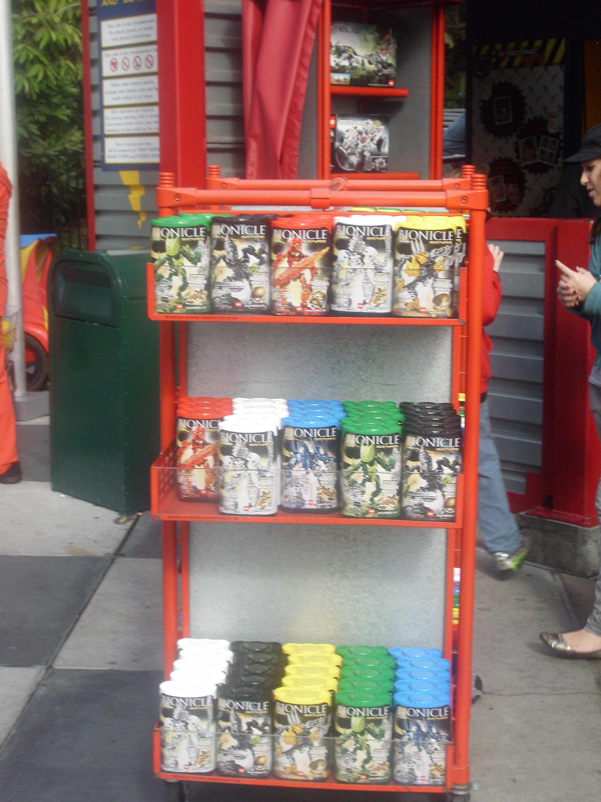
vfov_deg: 29.0
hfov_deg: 21.9
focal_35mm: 67
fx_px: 1551
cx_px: 300
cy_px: 401
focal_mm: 11.2
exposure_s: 1/60
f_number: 10.6
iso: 190
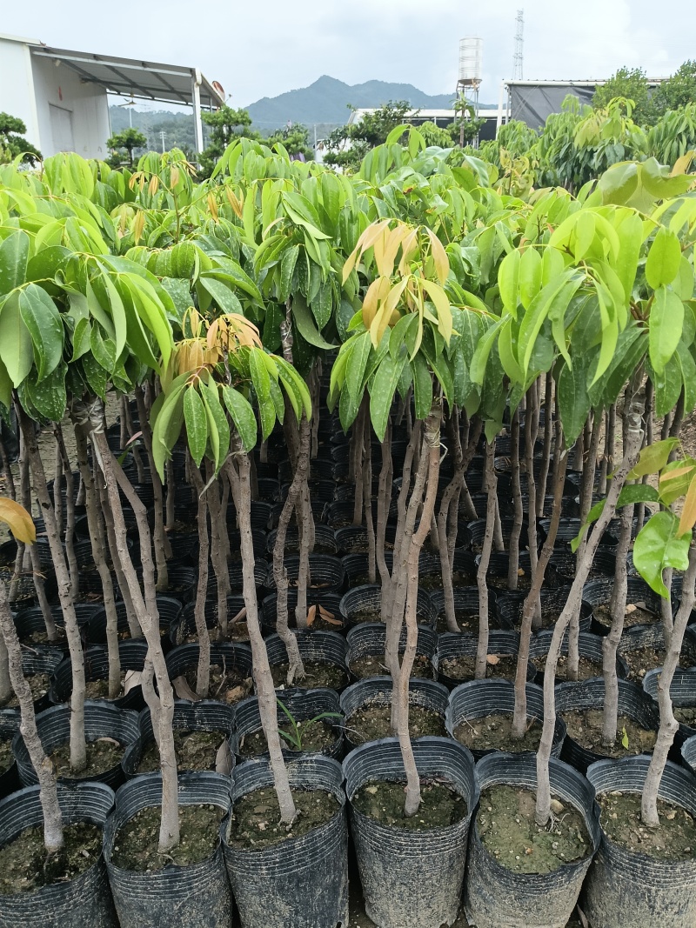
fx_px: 724
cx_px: 348
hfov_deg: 51.3
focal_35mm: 27
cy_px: 464
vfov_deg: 65.3
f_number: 1.8
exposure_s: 1/120
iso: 64
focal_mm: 3.61
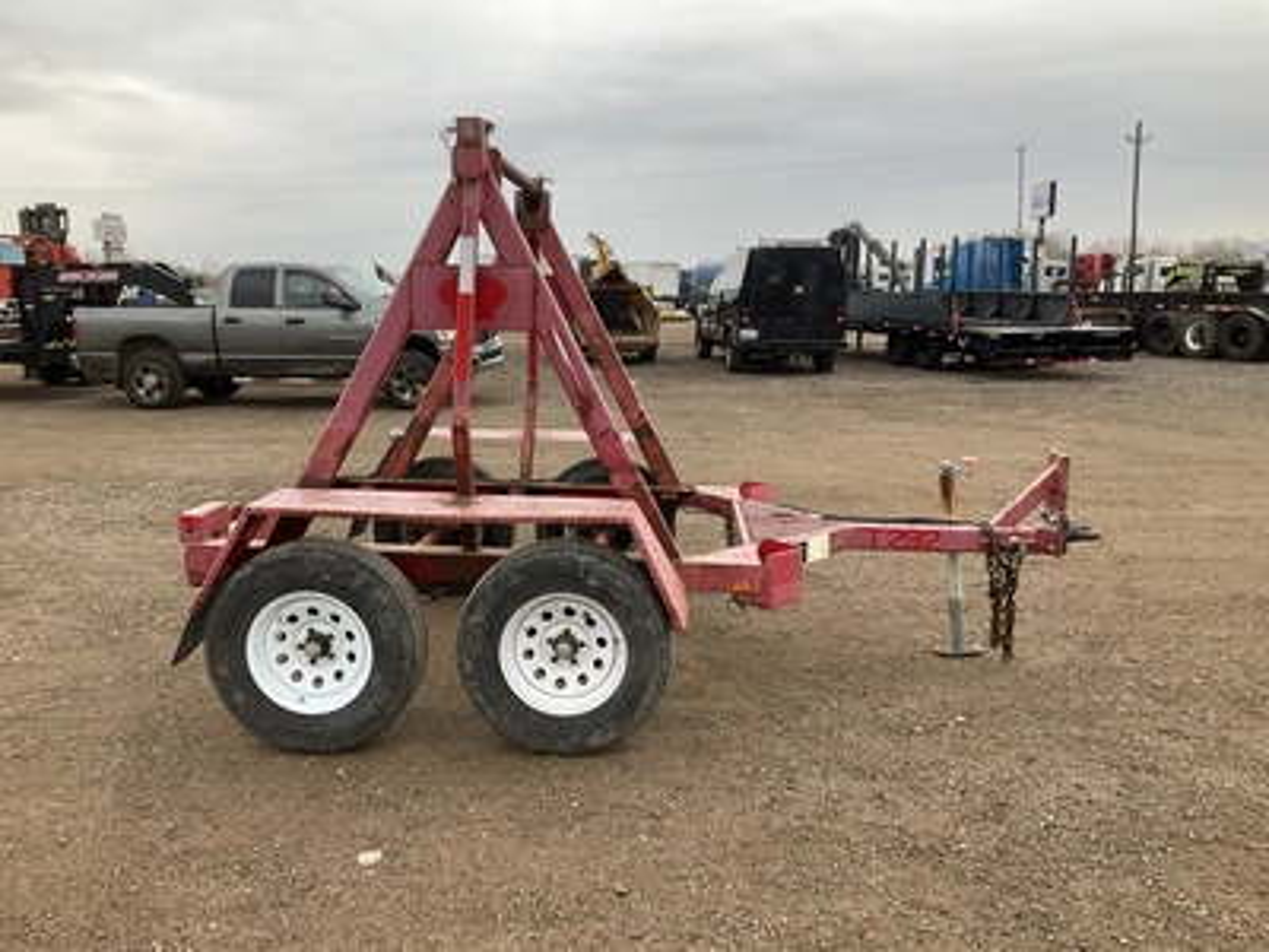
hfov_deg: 61.7
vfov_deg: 48.2
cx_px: 634
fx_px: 1063
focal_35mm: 29
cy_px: 476
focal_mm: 3
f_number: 1.8
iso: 20
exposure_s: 1/122
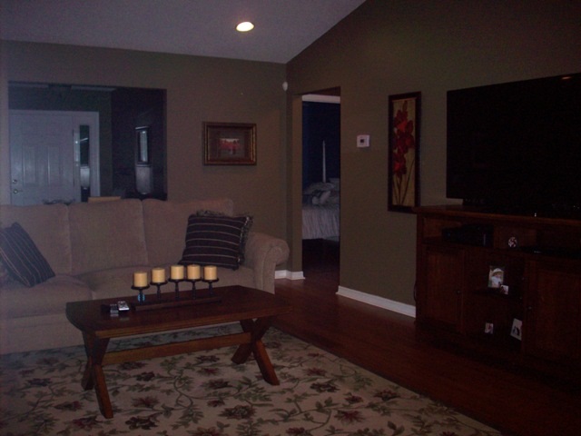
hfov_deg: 50.1
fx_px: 621
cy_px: 218
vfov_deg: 38.7
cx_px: 290
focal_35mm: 37
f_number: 2.8
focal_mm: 6.2
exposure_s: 1/64
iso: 80
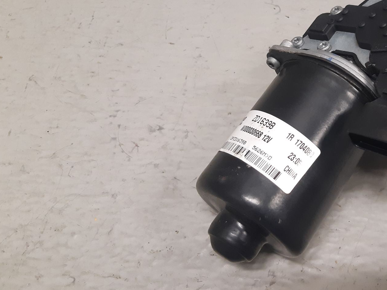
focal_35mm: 42
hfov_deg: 42.8
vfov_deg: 34.2
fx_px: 470
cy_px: 112
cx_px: 309
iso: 160
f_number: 1.7
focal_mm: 3.93
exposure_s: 1/50
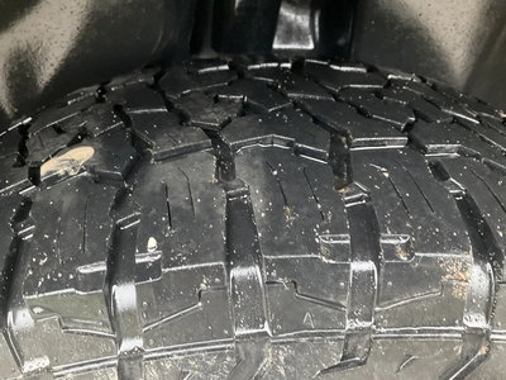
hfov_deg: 61.7
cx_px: 253
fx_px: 424
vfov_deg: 48.2
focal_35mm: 29
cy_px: 190
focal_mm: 3
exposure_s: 1/47
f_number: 1.8
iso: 320
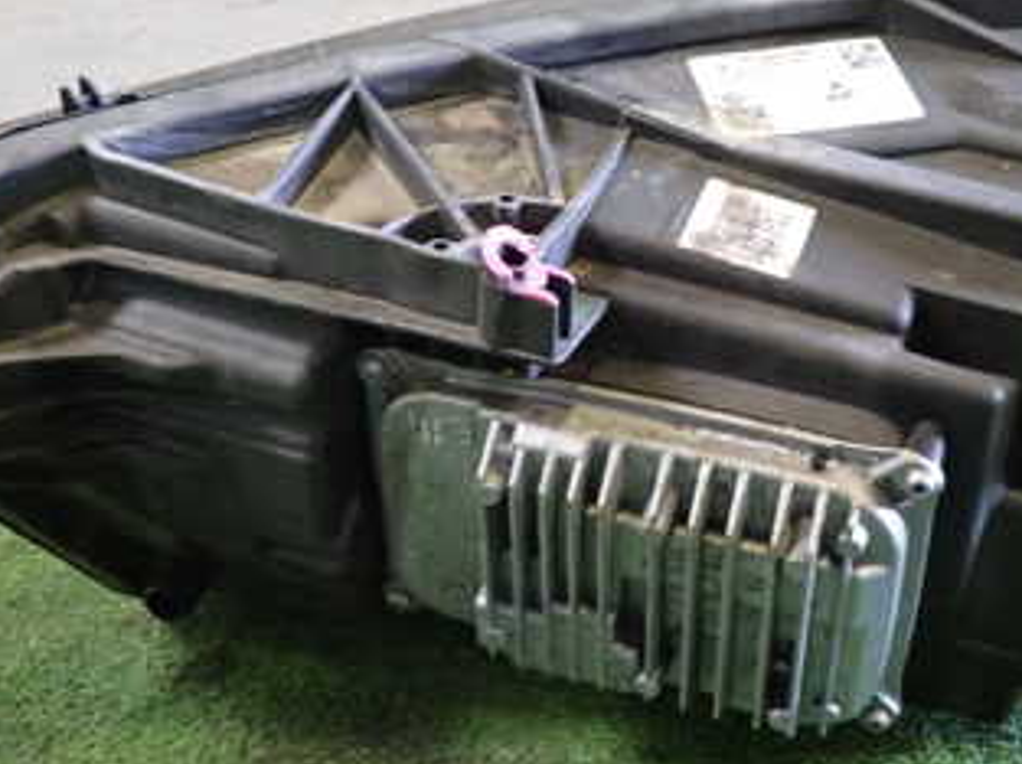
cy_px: 330
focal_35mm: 48
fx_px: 1416
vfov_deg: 30.2
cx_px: 630
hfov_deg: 39.5
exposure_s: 1/30
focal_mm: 4.5
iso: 500
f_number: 2
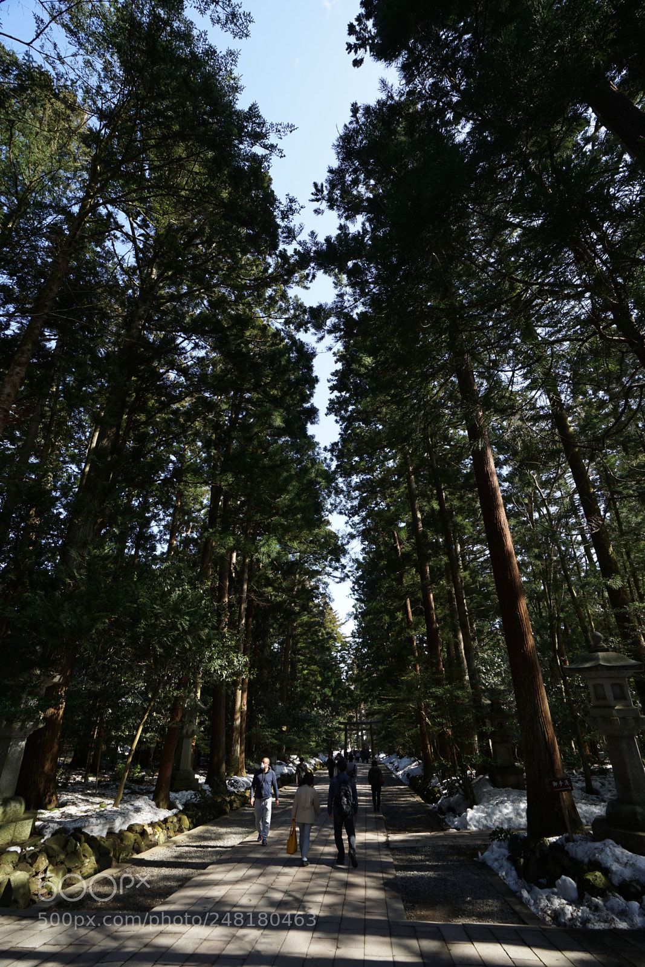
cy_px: 484
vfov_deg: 96.7
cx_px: 322
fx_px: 430
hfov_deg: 73.8
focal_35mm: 16
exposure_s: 1/50
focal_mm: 16
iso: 100
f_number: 9
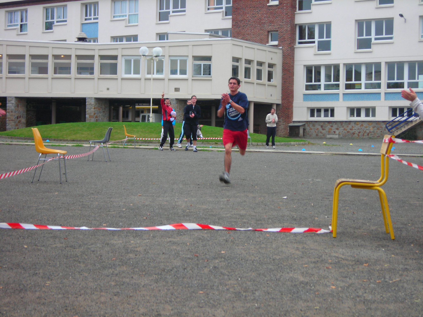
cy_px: 158
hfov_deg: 25.3
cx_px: 212
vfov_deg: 19.1
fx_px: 941
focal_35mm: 77
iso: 50
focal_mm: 12.7
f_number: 4.2
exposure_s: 1/38.5
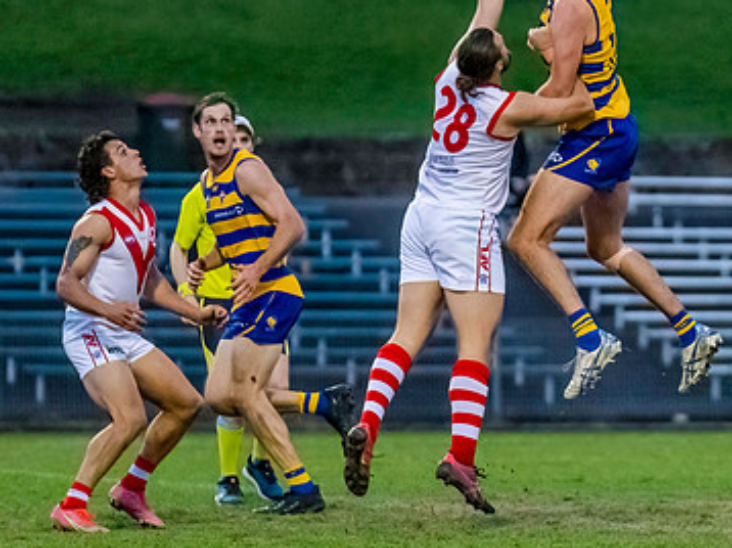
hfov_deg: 3.3
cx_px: 646
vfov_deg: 2.4
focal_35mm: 610
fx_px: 12891
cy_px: 203
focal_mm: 250
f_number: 4
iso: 10000
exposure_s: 1/1600
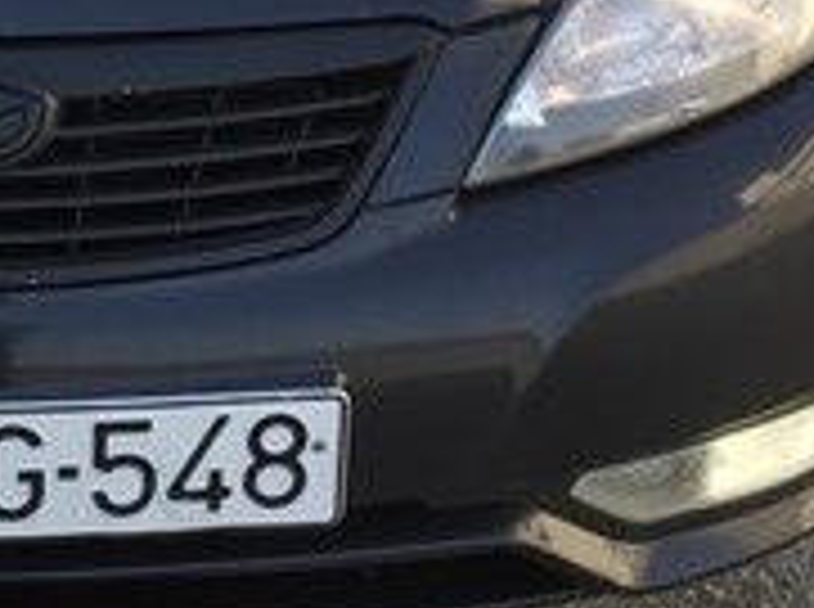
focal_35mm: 106
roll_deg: +0.7
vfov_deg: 13.3
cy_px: -236
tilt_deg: -22.9
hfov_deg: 18.0
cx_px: -40
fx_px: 2488
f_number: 2.2
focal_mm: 4.15
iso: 32
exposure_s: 1/581
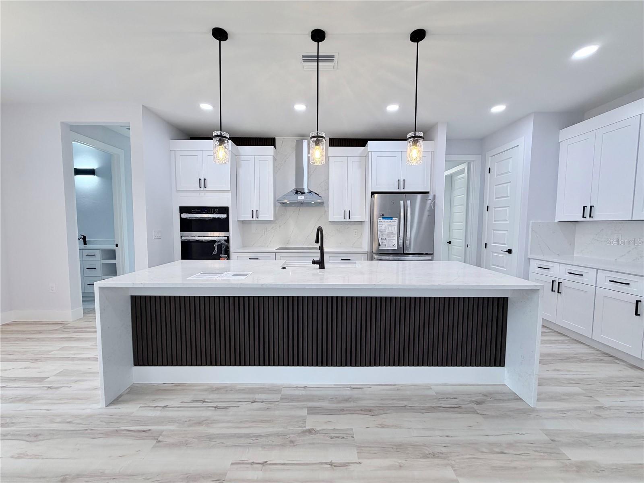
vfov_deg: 85.7
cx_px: 322
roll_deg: +0.2
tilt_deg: -3.8
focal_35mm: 14
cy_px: 242
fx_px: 260
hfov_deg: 102.1
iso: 125
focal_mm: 2.22
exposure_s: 1/120
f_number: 2.2
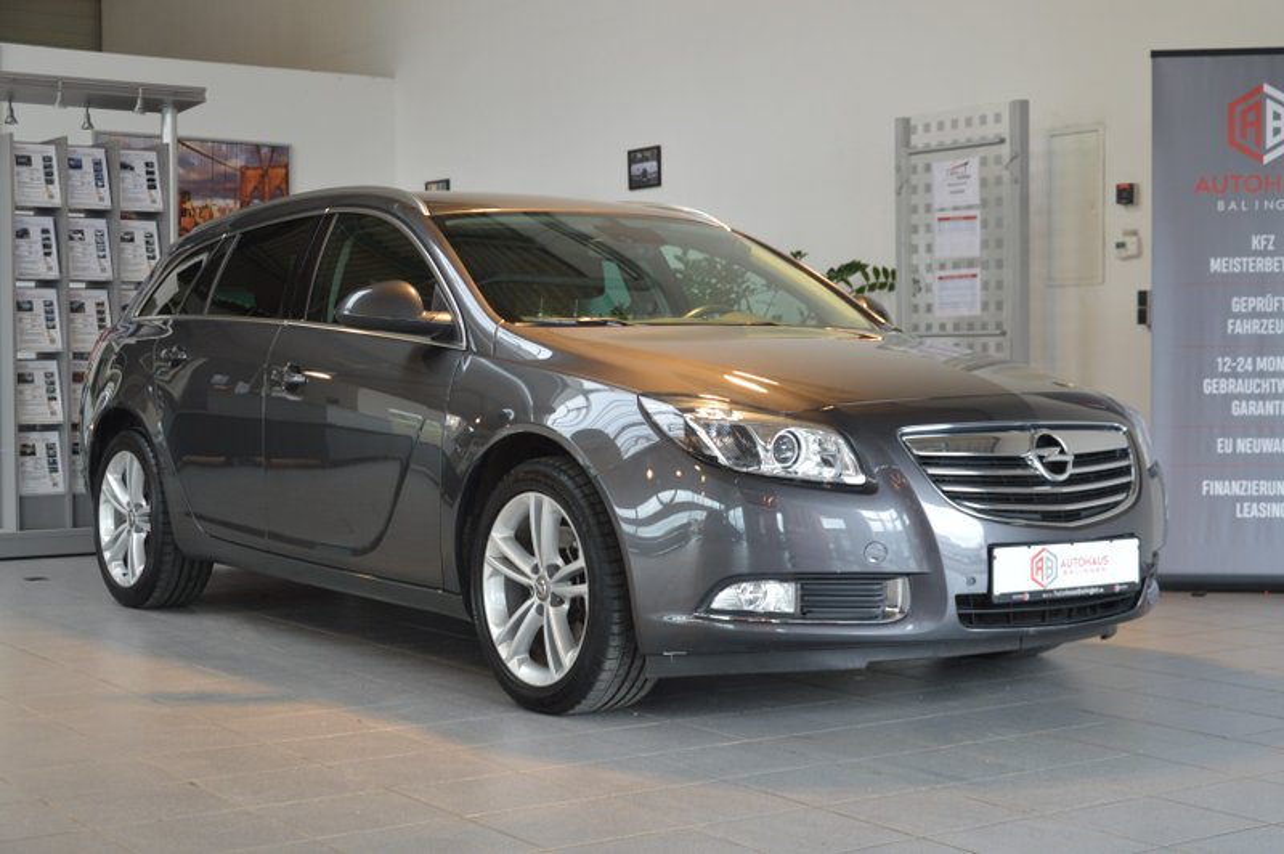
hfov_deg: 37.9
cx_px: 642
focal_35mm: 52
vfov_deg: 25.7
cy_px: 427
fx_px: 1871
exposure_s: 1/40
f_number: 4.5
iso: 400
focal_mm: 35
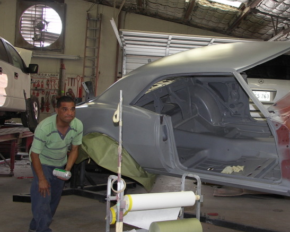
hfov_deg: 36.8
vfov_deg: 30.2
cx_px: 201
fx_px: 429
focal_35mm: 50
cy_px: 116
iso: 125
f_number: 2.8
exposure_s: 1/50
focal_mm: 9.1
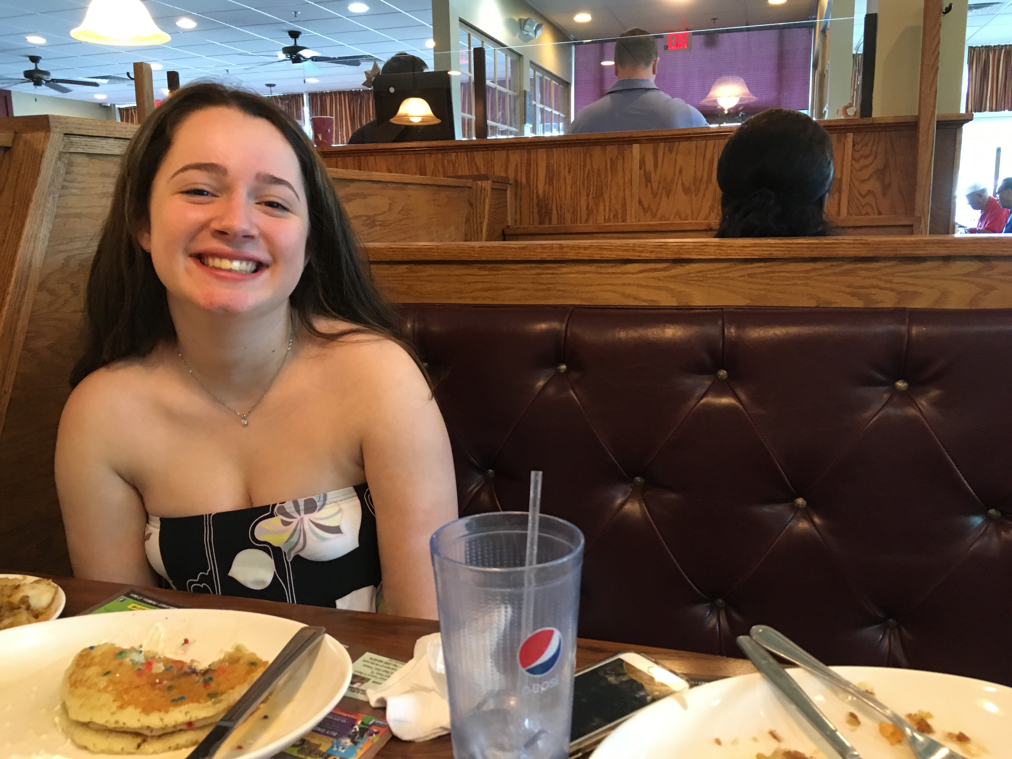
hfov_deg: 61.7
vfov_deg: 48.2
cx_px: 506
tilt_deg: -11.5
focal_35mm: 29
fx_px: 848
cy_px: 380
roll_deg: +1.3
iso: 200
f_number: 2.2
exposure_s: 1/30
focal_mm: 4.15
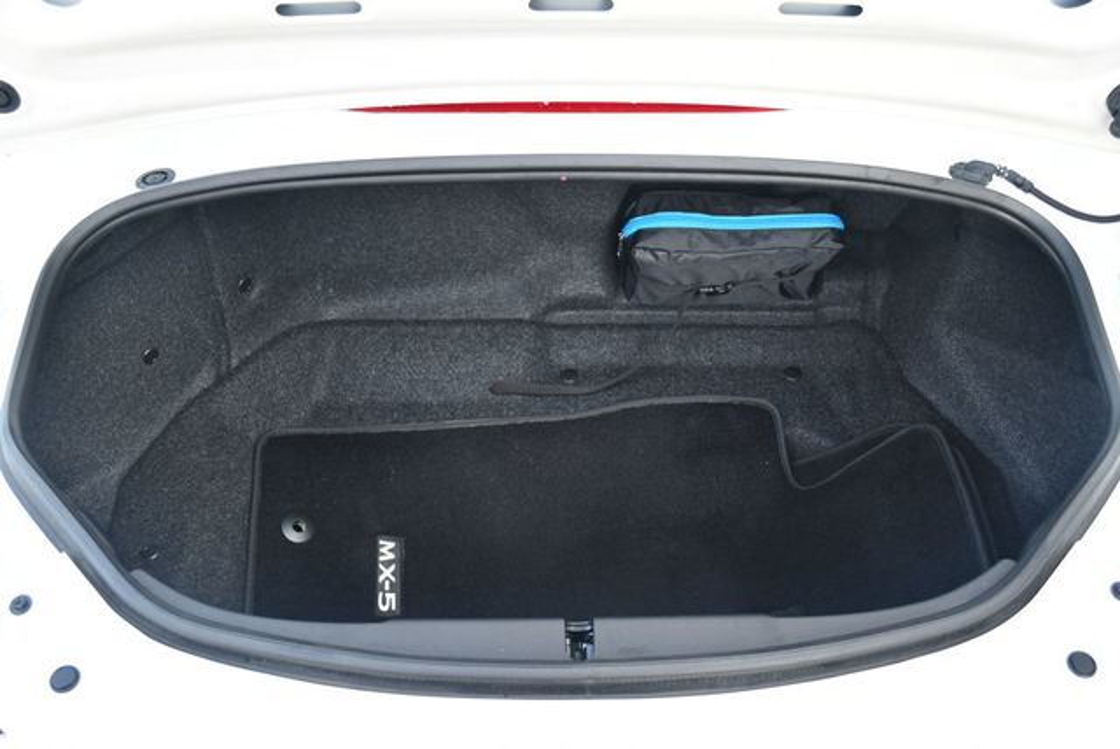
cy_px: 374
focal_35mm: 36
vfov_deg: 36.9
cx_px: 560
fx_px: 1121
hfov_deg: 53.1
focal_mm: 18
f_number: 3.5
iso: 560
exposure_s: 1/250
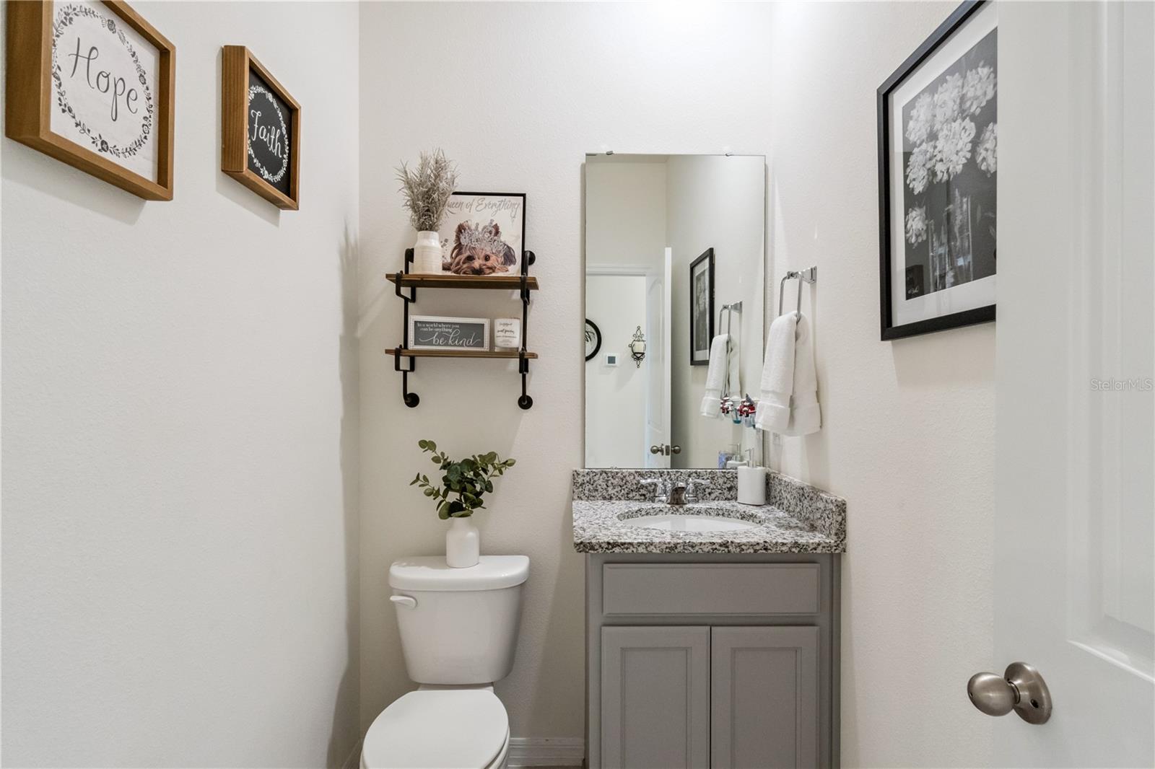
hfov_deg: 90.0
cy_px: 384
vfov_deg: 67.4
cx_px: 578
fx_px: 577
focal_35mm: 18
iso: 1600
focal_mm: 12
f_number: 11
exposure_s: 1/20
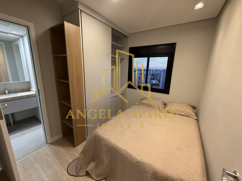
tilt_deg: -12.6
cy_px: 90
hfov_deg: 102.1
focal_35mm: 14
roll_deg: -1.9
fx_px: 98
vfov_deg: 85.7
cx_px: 121
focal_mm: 2.22
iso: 320
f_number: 2.2
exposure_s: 1/120
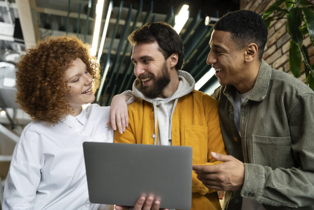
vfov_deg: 33.9
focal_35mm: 39
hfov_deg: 49.1
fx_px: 344
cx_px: 157
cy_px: 105
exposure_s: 1/160
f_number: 3.2
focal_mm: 39.4
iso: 500
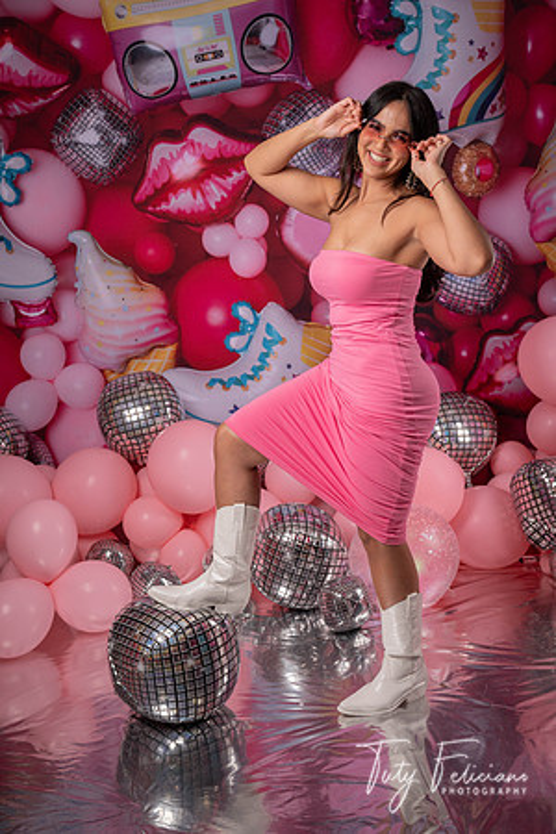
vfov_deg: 42.7
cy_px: 417
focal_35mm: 46
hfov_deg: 29.2
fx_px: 1066
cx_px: 278
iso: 250
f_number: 6.3
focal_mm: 46
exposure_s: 1/160
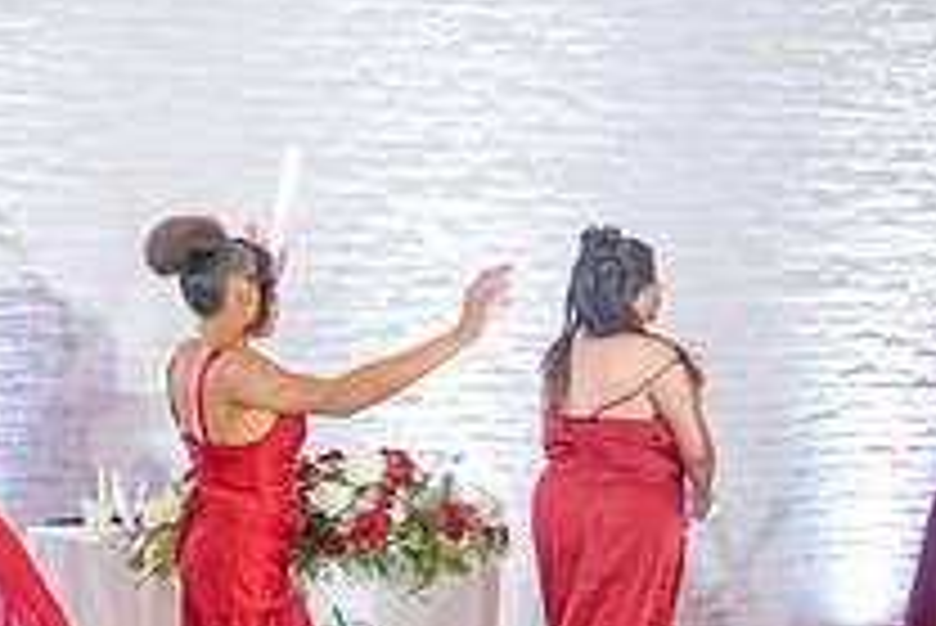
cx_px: 36
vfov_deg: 19.2
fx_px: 1743
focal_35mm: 67
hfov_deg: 28.5
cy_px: 741
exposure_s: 1/200
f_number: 2.8
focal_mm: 24
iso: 2000
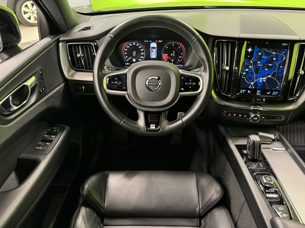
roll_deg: +0.4
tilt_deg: -35.3
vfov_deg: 56.8
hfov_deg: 71.6
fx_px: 211
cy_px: 114
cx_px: 152
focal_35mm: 24
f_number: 1.78
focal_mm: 6.76
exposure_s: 1/33
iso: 1000
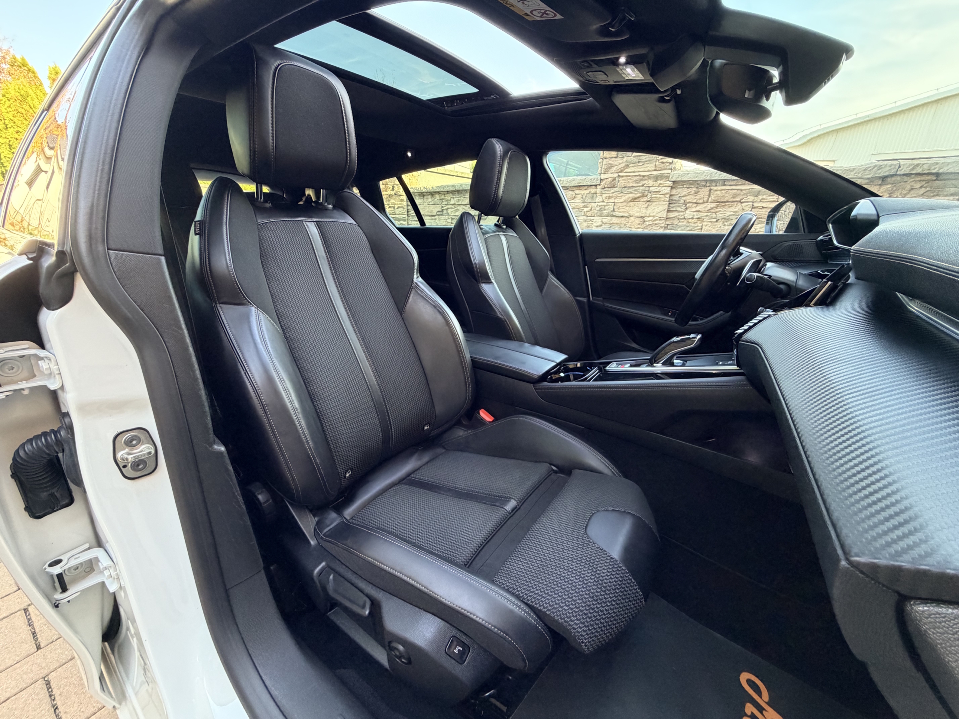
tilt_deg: -20.1
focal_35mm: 14
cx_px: 480
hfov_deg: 102.1
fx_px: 388
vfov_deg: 85.7
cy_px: 360
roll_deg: -0.8
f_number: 2.2
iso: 320
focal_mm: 2.22
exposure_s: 1/103
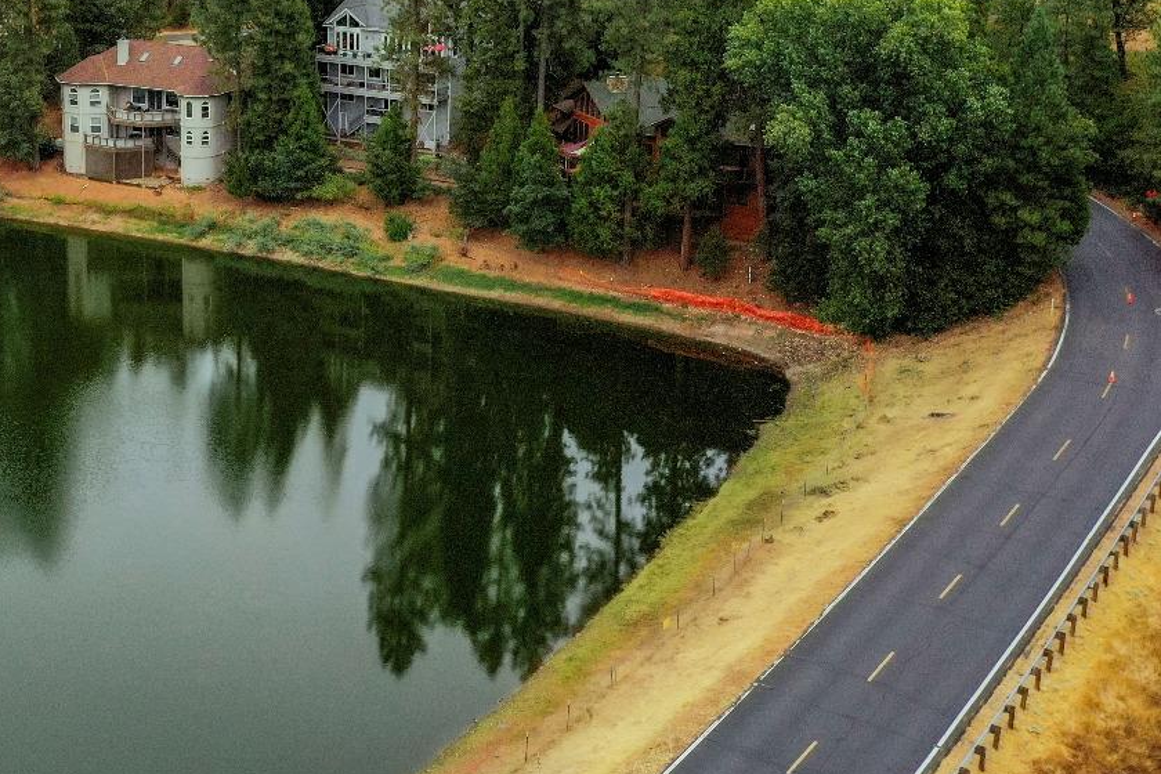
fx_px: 1612
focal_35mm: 50
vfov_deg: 26.5
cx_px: 275
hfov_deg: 38.5
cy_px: 145
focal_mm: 10.26
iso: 400
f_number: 5.6
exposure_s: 1/1600
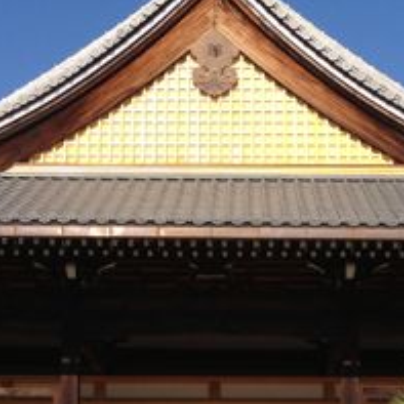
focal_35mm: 89
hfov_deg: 19.5
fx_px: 1175
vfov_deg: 19.4
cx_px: 240
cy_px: 279
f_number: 2.4
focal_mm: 4.13
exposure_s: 1/1506
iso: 50
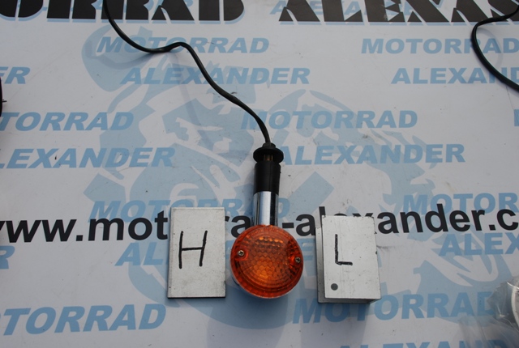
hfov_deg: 53.0
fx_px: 520
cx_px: 260
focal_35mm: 36
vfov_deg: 37.1
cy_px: 174
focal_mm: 24
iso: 100
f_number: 8
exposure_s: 1/250
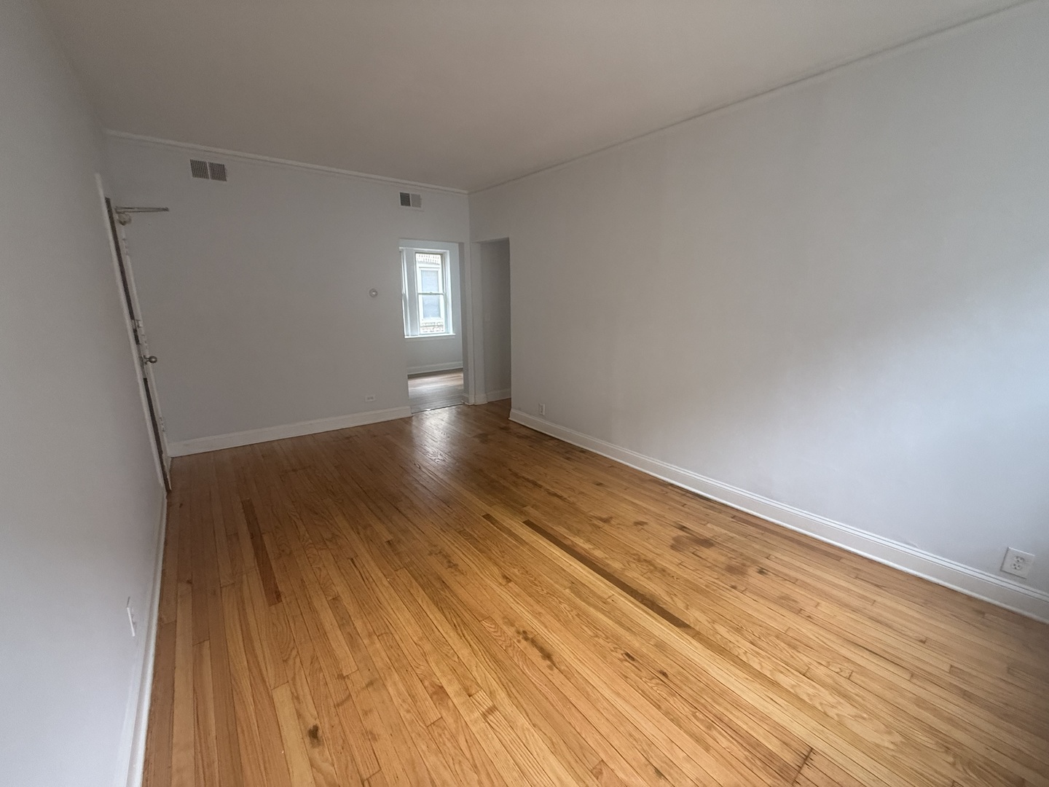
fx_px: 424
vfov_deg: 85.7
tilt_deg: -10.7
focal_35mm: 14
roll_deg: +1.6
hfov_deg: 102.1
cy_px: 394
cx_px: 524
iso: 250
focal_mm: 2.22
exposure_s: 1/99
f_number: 2.2
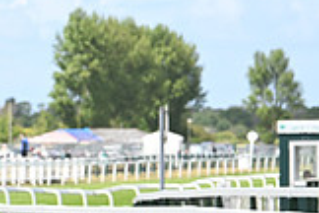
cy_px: 259
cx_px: -234
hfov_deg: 5.6
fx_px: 3234
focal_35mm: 365
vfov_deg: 3.8
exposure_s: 1/1250
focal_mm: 102
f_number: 5.6
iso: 400
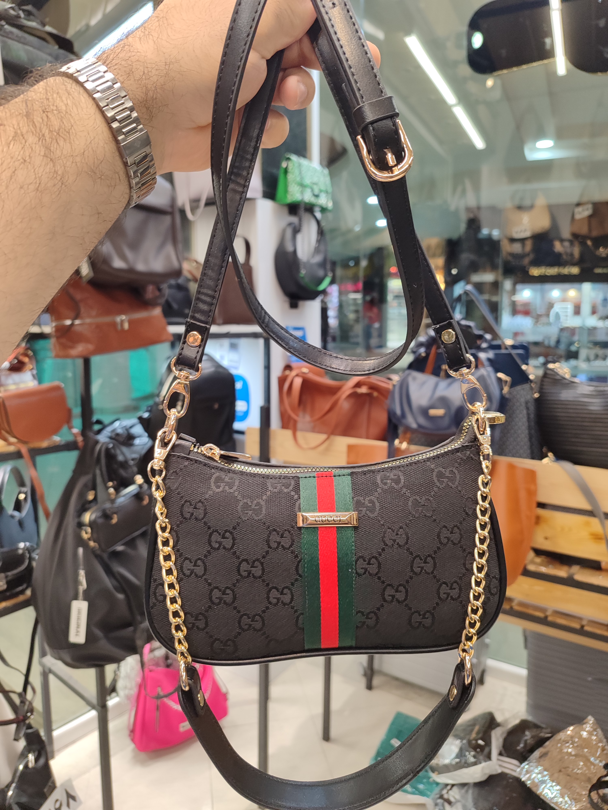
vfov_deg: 69.4
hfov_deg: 54.9
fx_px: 585
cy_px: 405
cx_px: 304
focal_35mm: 25
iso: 58
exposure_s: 1/50
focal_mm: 5.95
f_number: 1.89
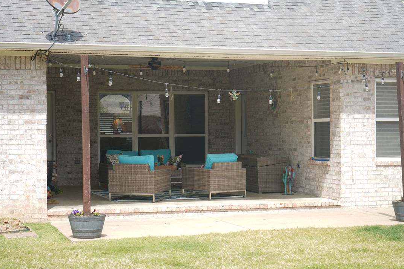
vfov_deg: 19.2
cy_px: 135
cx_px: 201
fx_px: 797
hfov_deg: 28.5
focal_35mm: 71
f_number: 5.6
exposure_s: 1/160
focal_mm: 70
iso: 64
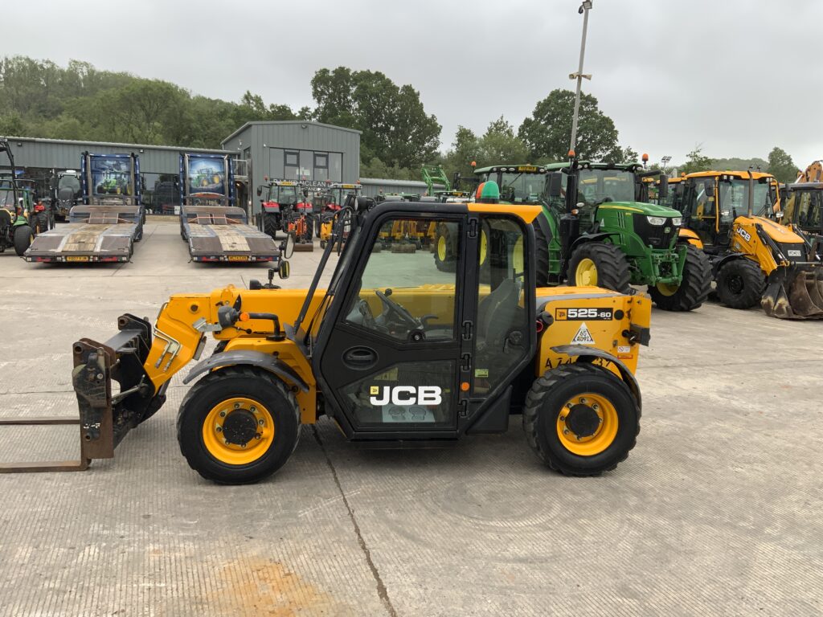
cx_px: 412
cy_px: 308
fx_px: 689
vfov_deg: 48.2
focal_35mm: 29
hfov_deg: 61.7
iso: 16
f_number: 1.8
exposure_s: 1/248
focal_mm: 3
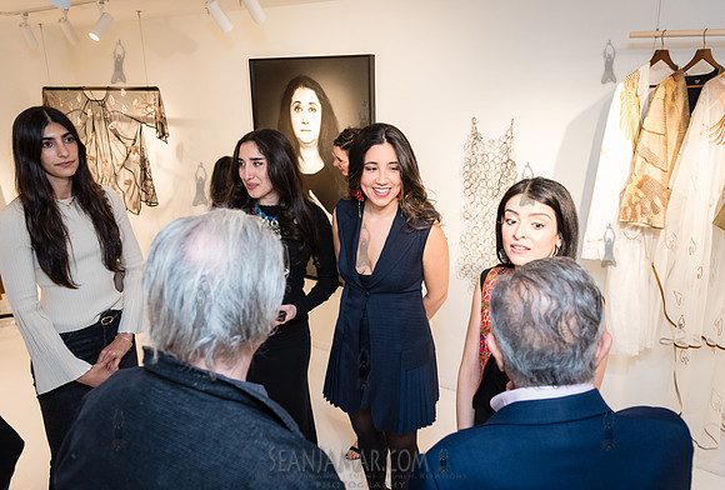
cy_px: 230
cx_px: 399
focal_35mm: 27
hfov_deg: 67.4
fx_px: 542
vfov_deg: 48.6
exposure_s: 1/250
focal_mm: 24
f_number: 4
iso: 1600
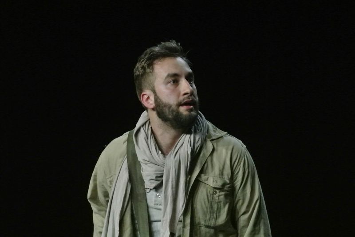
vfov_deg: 4.6
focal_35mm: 297
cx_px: 178
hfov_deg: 6.9
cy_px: 118
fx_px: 2931
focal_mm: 110
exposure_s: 1/100
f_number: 6.3
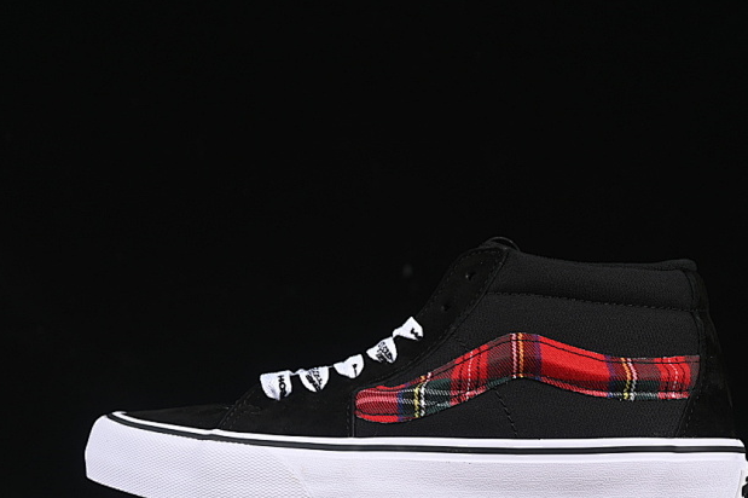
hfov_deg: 21.0
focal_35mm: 97
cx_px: 410
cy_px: 317
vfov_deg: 14.1
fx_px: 2014
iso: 160
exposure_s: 1/60
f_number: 6.3
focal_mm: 50
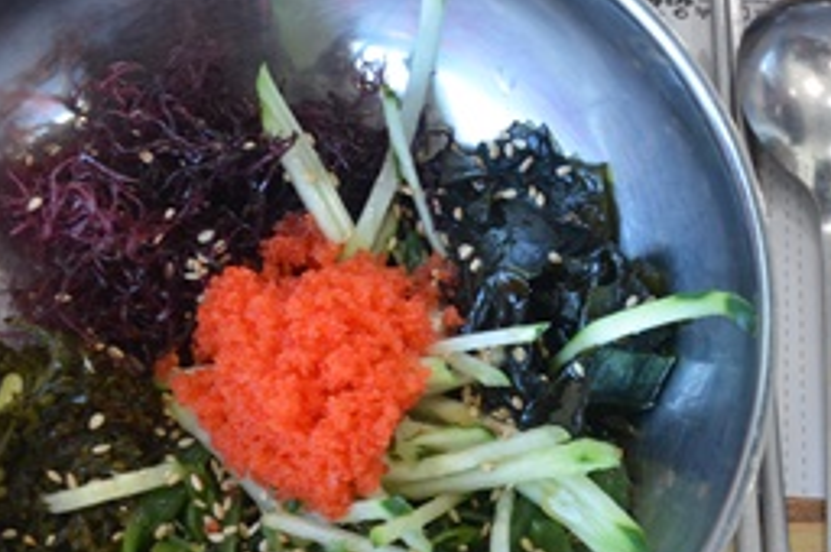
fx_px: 1890
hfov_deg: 24.3
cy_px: 312
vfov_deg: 16.6
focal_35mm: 82
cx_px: 704
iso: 400
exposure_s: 1/80
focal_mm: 20
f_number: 4.5
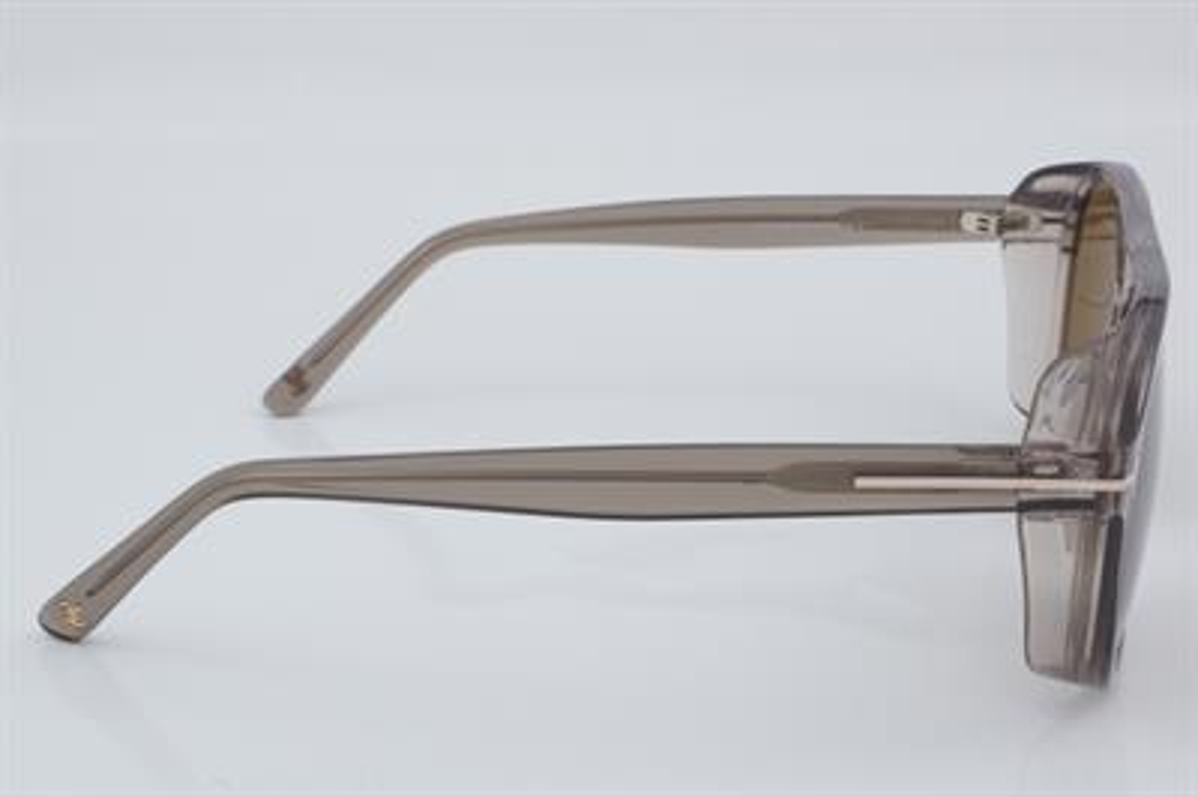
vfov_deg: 18.2
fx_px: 2494
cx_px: 599
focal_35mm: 75
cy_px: 398
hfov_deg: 27.0
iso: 100
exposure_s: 1/4
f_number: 32
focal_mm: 50
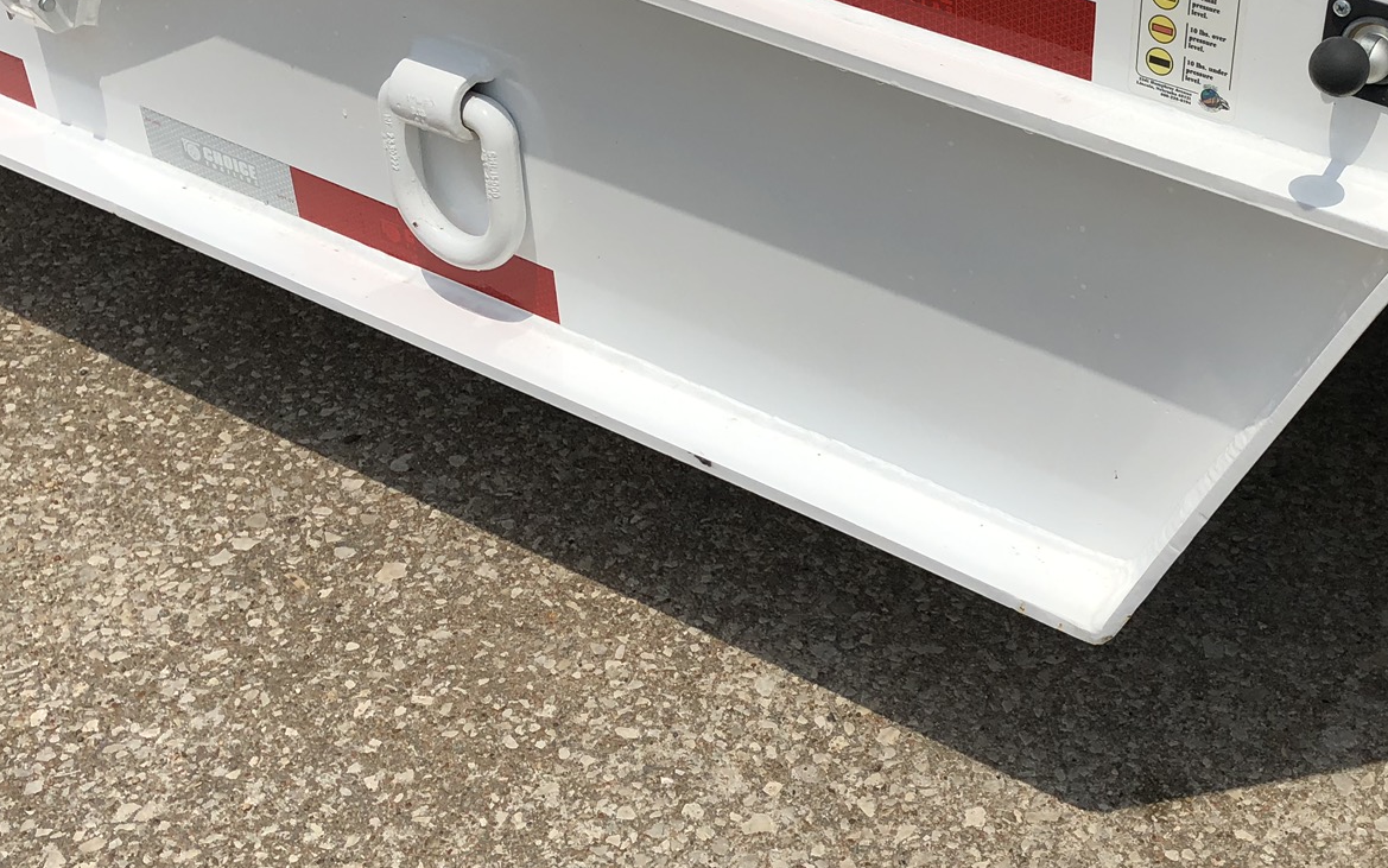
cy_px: 214
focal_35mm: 52
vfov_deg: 24.6
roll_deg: +0.6
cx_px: 1016
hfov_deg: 38.0
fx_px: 1967
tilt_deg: -32.1
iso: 25
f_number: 1.8
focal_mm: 4
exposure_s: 1/6944
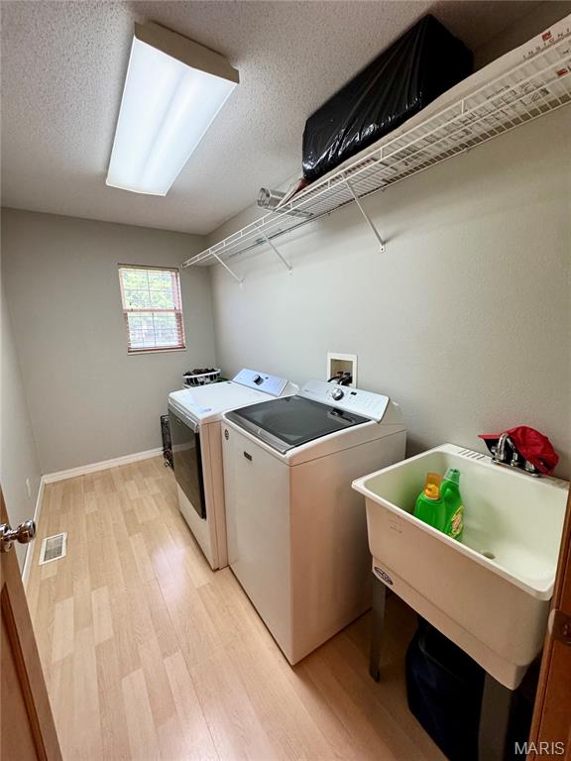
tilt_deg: -10.7
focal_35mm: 14
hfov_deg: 85.7
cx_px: 286
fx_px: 308
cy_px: 380
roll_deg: +2.1
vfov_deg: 102.1
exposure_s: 1/120
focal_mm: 2.22
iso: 250
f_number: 2.2
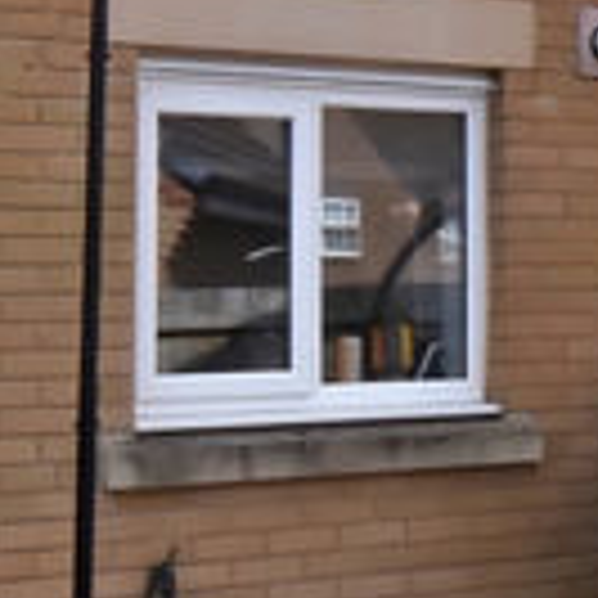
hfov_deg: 17.5
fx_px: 1915
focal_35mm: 98
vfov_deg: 17.6
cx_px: 519
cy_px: 146
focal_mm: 10
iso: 800
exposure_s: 1/160
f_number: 22
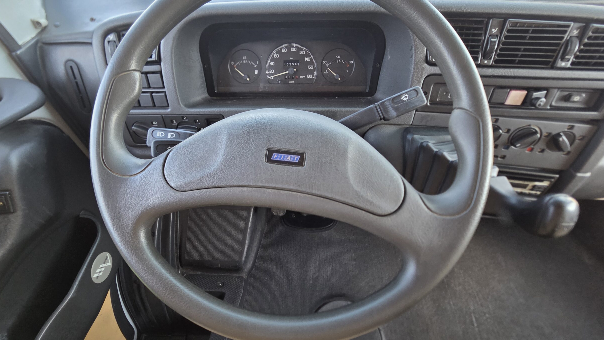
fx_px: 240
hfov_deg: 102.9
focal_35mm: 15
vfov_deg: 70.5
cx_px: 289
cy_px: 164
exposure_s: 1/100
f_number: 2.2
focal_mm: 2.2
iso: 125
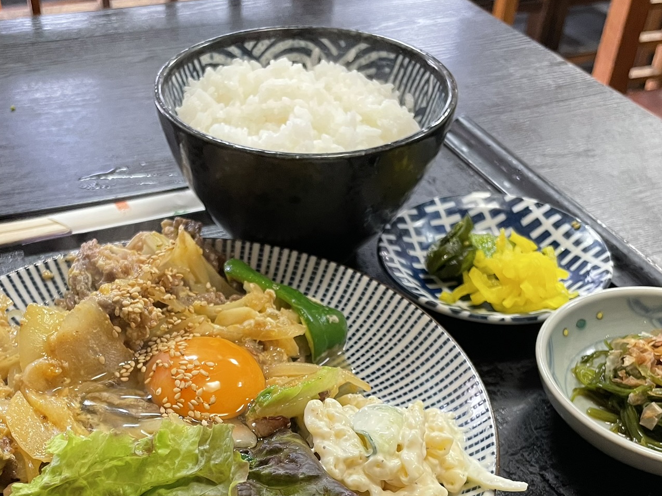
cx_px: 266
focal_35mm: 42
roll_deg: -1.3
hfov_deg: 44.6
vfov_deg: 33.6
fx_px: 803
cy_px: 381
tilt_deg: -44.5
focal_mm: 4.2
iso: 250
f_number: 1.6
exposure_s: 1/50
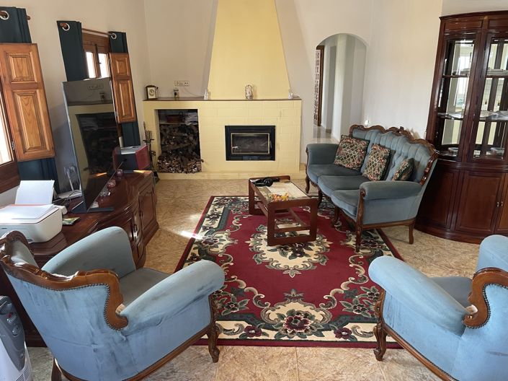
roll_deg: +1.1
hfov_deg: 67.3
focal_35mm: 26
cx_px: 254
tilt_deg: -17.0
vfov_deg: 53.0
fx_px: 381
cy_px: 190
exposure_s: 1/50
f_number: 1.6
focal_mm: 4.2
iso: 100
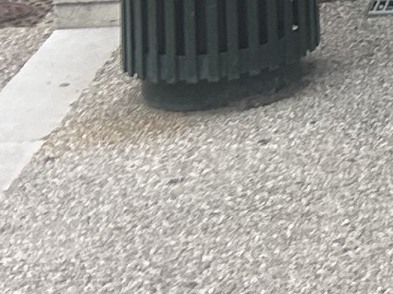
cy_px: -614
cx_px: 1254
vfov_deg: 6.6
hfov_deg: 8.1
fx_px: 2281
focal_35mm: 201
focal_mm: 5.7
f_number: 1.5
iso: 50
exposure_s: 1/687
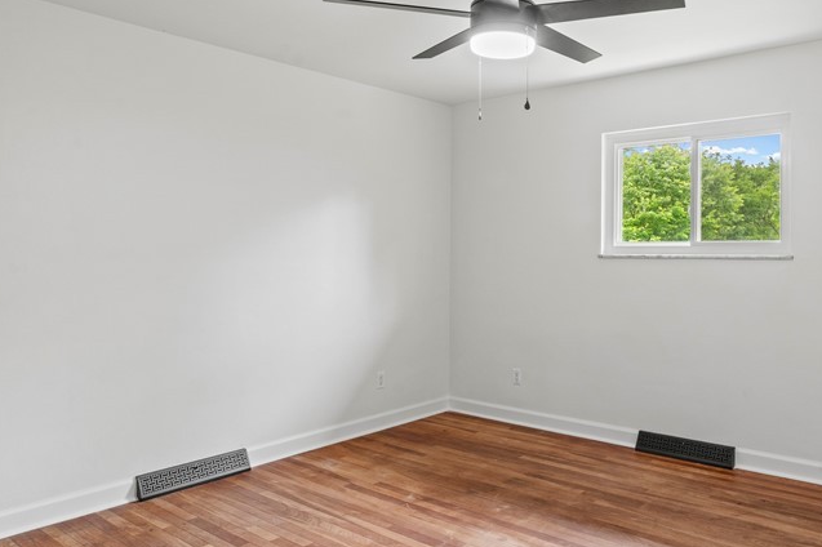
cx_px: 496
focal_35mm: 29
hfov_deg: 63.1
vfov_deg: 44.9
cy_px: 255
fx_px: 662
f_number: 10
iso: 400
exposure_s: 1.3
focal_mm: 17
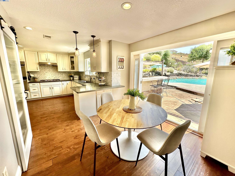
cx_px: 118
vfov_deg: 85.7
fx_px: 95
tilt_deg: -9.8
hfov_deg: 102.1
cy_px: 88
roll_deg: -0.2
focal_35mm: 14
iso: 40
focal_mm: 2.22
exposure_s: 1/479
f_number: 2.2
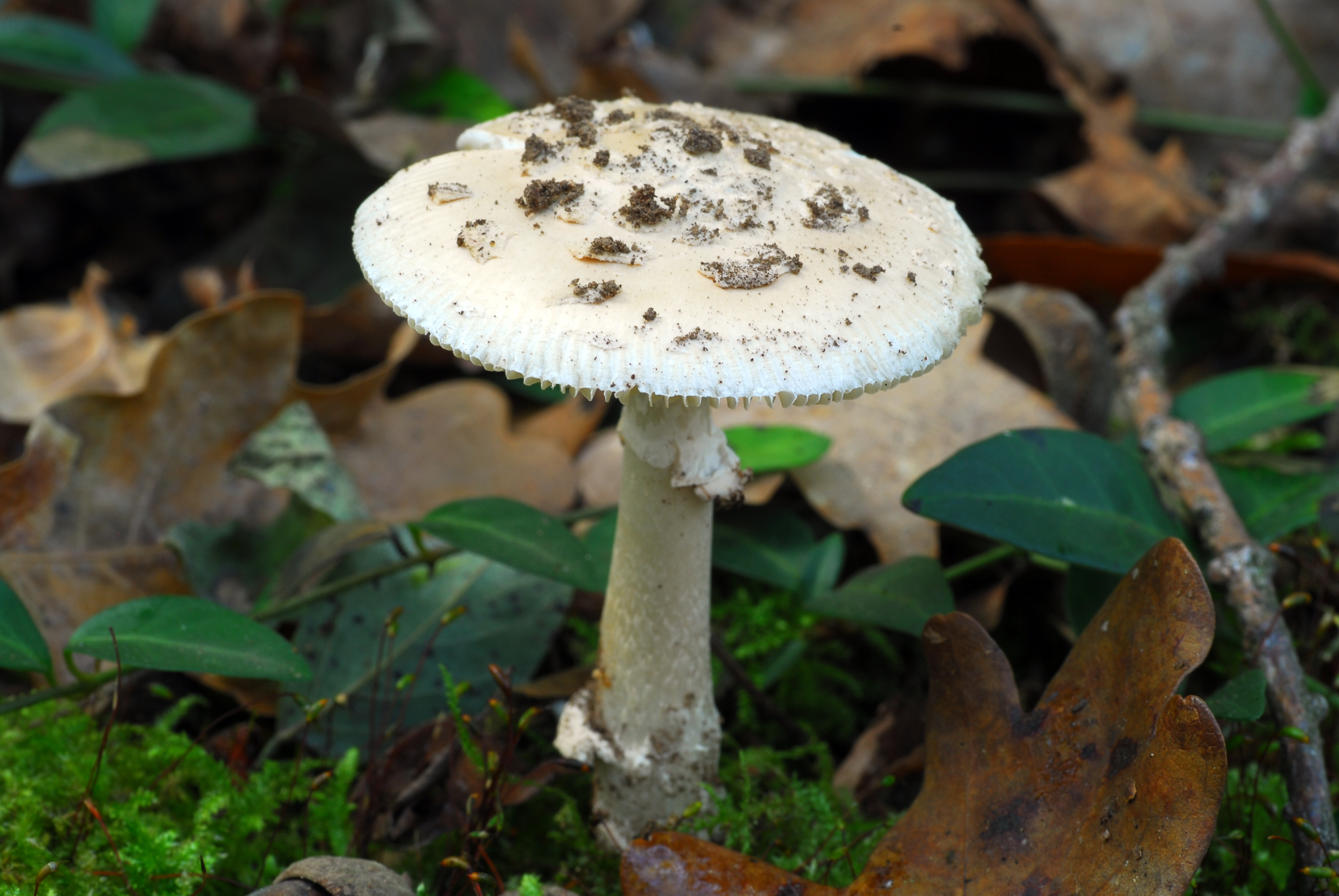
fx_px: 5027
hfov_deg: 15.2
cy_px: 448
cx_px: 670
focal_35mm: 135
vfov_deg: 10.2
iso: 100
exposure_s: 1/2
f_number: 22
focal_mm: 90
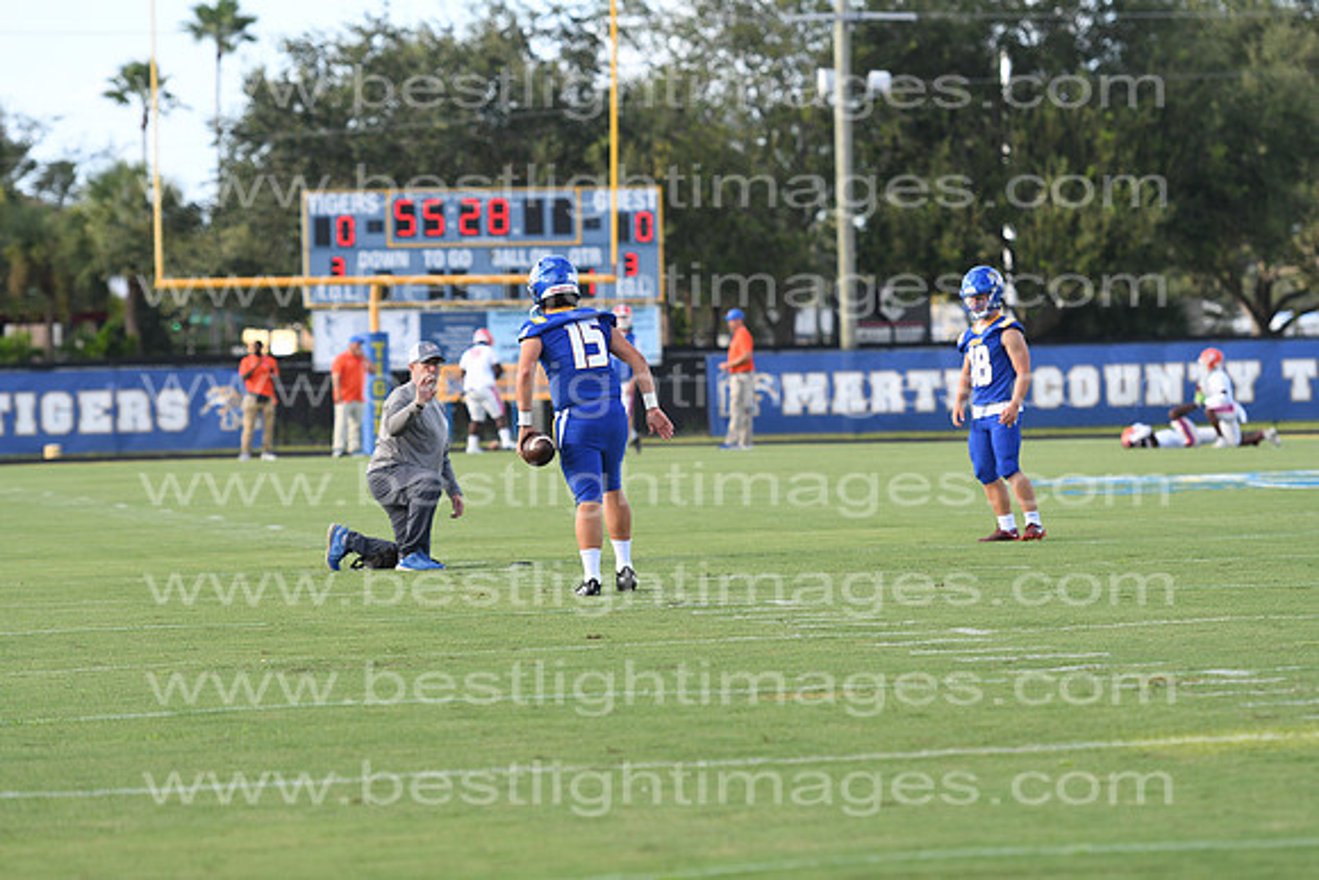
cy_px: 440
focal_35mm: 202
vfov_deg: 6.8
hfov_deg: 10.2
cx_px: 660
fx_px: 7421
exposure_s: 1/800
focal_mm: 135
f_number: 4
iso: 200
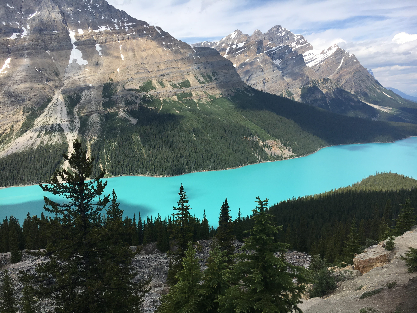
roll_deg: +0.9
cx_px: 208
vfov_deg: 48.2
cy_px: 156
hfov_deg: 61.7
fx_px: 349
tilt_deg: -9.4
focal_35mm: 29
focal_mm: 4.15
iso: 25
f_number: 2.2
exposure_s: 1/1709
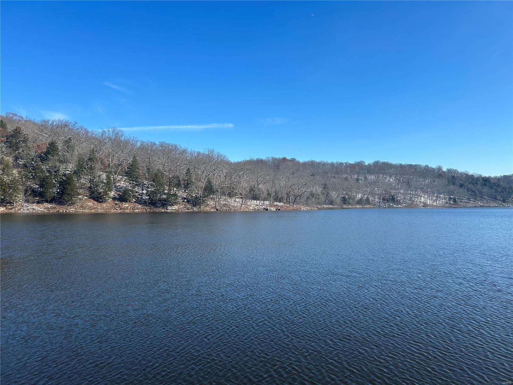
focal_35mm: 26
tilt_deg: +1.8
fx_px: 385
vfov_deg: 53.1
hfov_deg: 67.3
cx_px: 256
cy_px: 192
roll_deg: -0.1
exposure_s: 1/3831
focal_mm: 5.7
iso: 50
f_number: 1.5
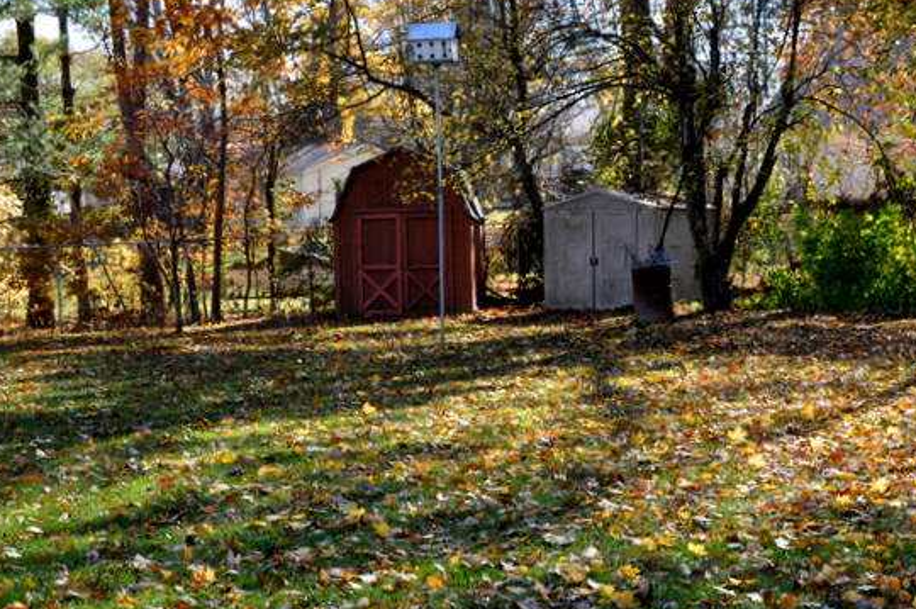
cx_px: 531
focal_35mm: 78
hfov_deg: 26.1
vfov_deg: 17.5
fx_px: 1976
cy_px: 290
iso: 200
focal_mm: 35
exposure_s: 1/160
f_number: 6.3
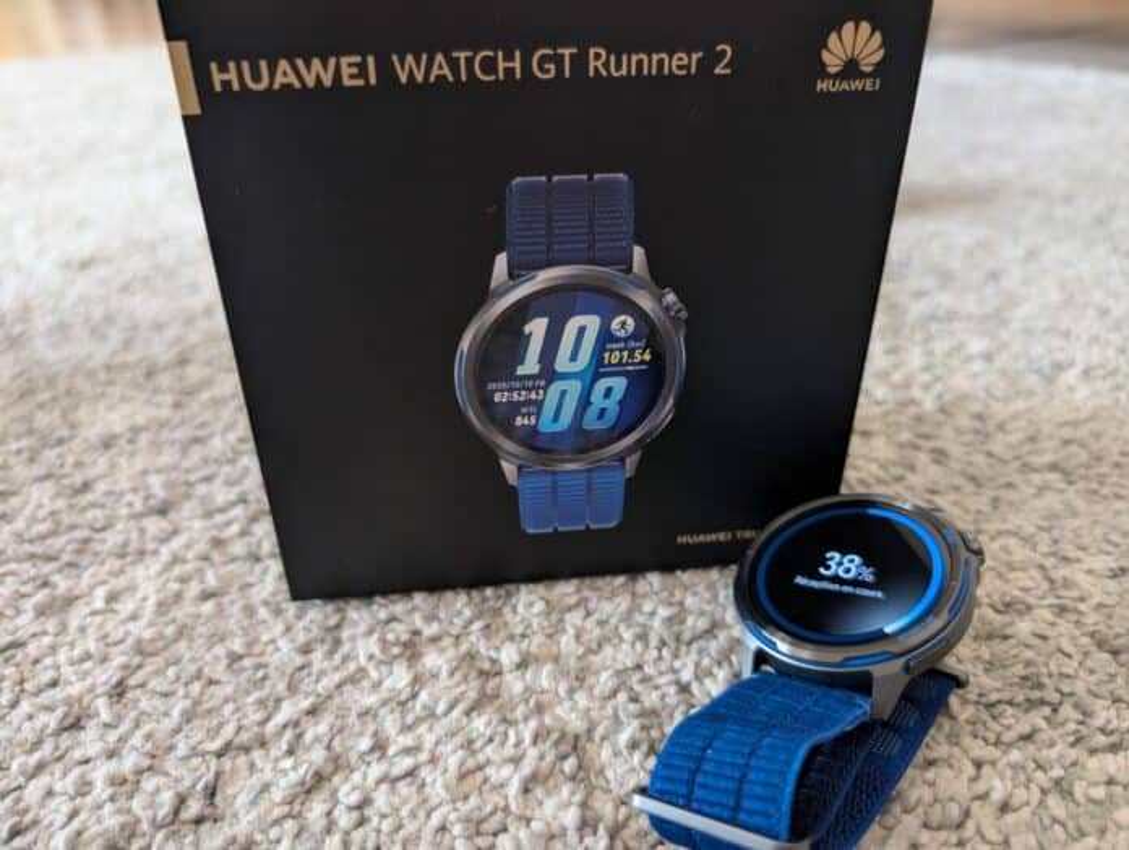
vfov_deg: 56.9
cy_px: 425
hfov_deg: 71.5
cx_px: 564
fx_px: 784
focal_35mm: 24
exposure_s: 1/124
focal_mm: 6.9
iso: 924
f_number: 1.68
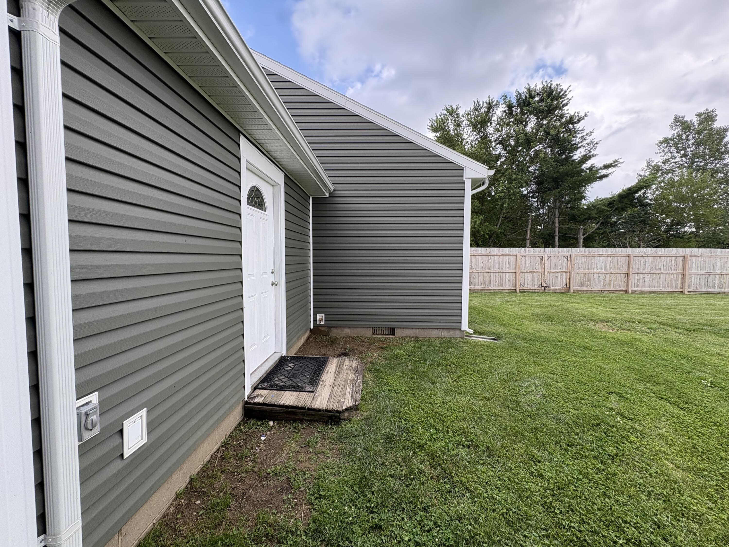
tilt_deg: -2.8
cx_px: 364
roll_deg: +0.0
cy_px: 274
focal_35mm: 14
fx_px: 295
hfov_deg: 102.1
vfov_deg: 85.7
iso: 40
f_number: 2.2
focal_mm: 2.22
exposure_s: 1/215
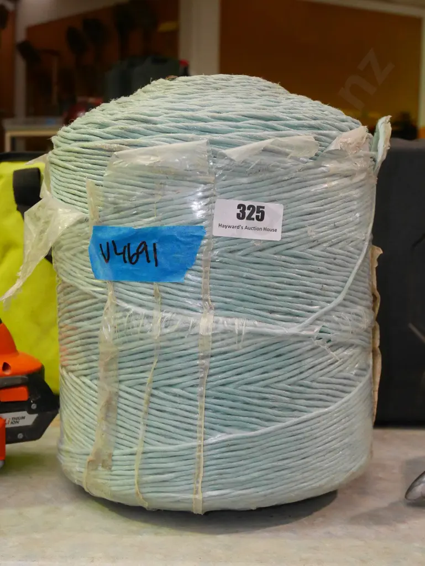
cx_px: 212
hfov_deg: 32.9
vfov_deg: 42.9
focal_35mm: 44
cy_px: 283
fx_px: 720
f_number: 4.9
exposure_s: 1/125
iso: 3200
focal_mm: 22
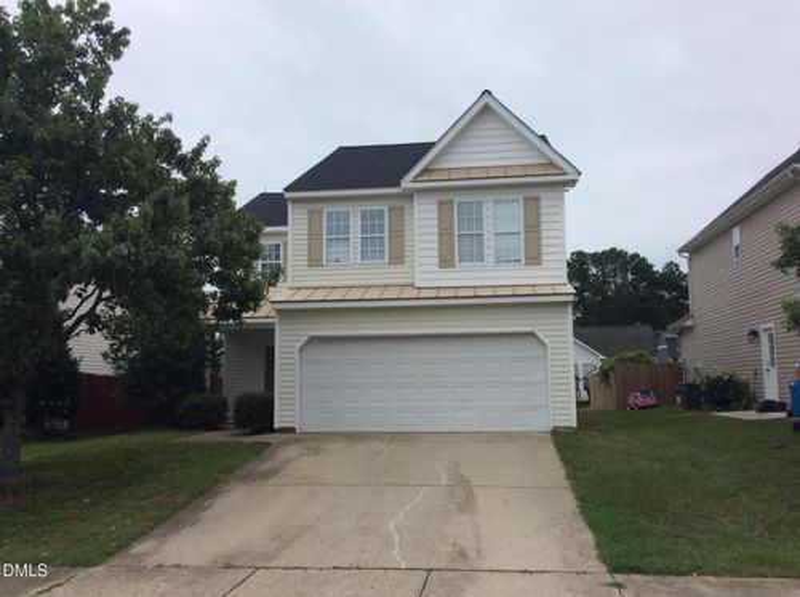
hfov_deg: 56.9
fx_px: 738
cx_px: 400
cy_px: 298
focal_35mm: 32
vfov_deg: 44.0
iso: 32
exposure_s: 1/969
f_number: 2.4
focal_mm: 3.3
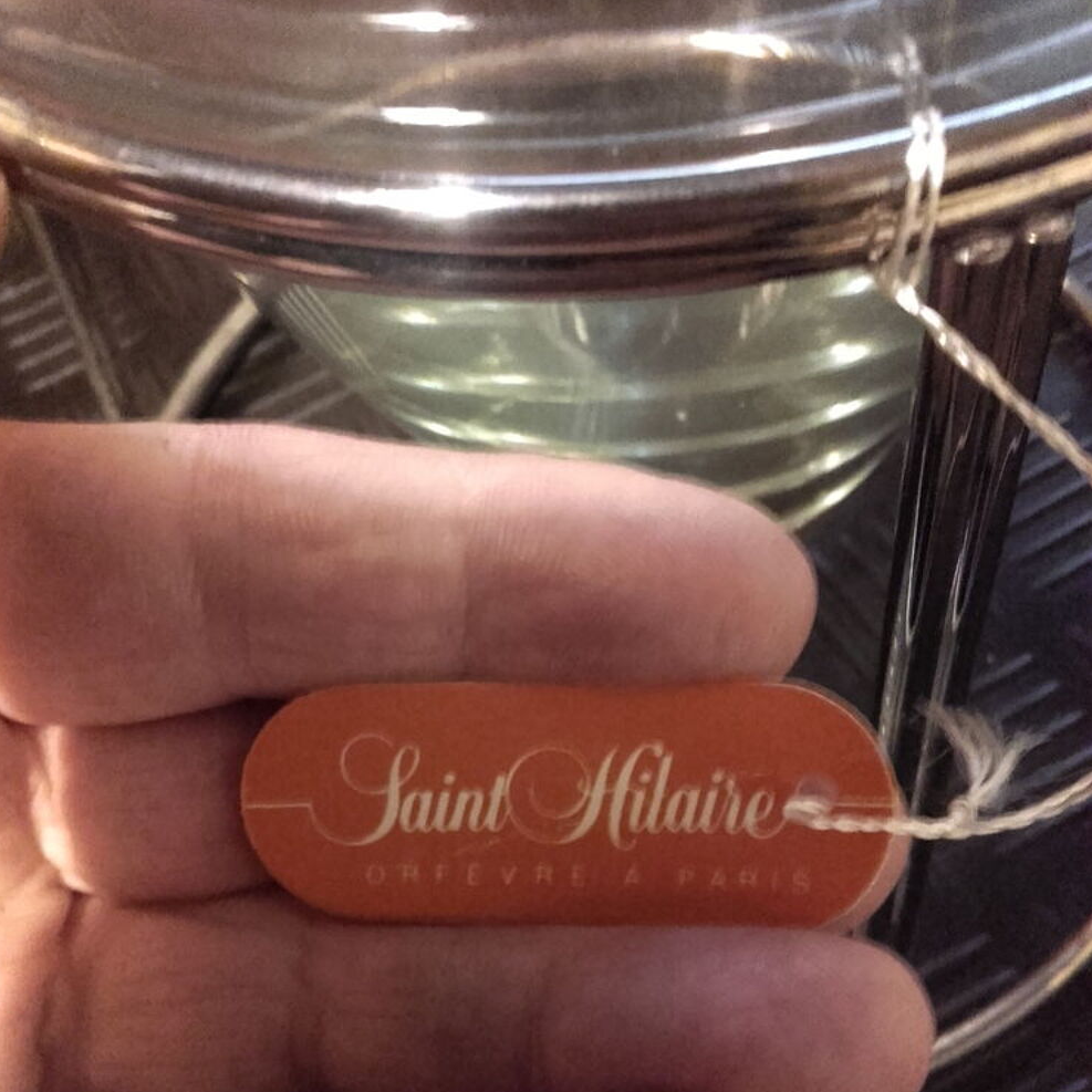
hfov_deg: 44.9
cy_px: 642
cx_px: 542
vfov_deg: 44.7
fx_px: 1321
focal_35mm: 37
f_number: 2.2
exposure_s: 1/8
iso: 800
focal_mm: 3.31
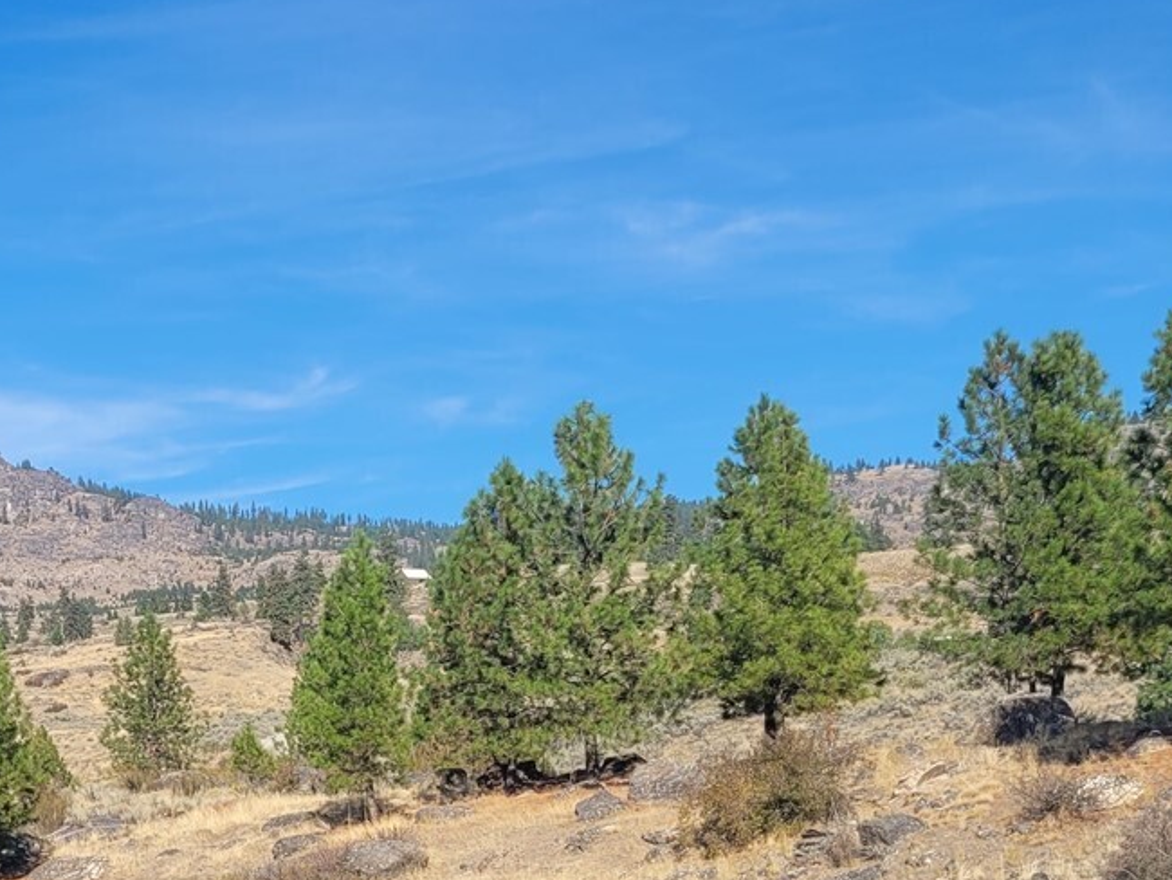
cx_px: -16
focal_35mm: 64
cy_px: 999
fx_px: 2168
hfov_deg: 28.3
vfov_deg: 21.6
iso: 40
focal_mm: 5.4
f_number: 1.8
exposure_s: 1/2436
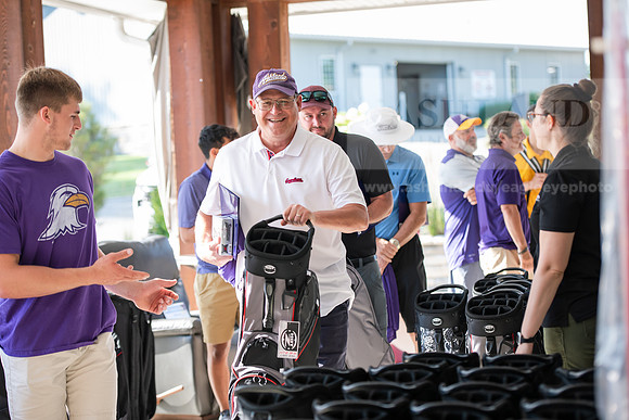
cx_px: 314
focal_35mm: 86
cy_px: 210
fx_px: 1503
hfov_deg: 23.6
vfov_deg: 15.9
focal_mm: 86
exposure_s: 1/320
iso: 320
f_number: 3.2
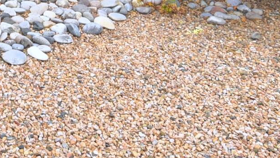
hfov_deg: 26.2
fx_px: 564
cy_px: -91
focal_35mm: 76
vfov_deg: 14.6
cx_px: -7
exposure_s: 1/250
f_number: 8
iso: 100
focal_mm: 10
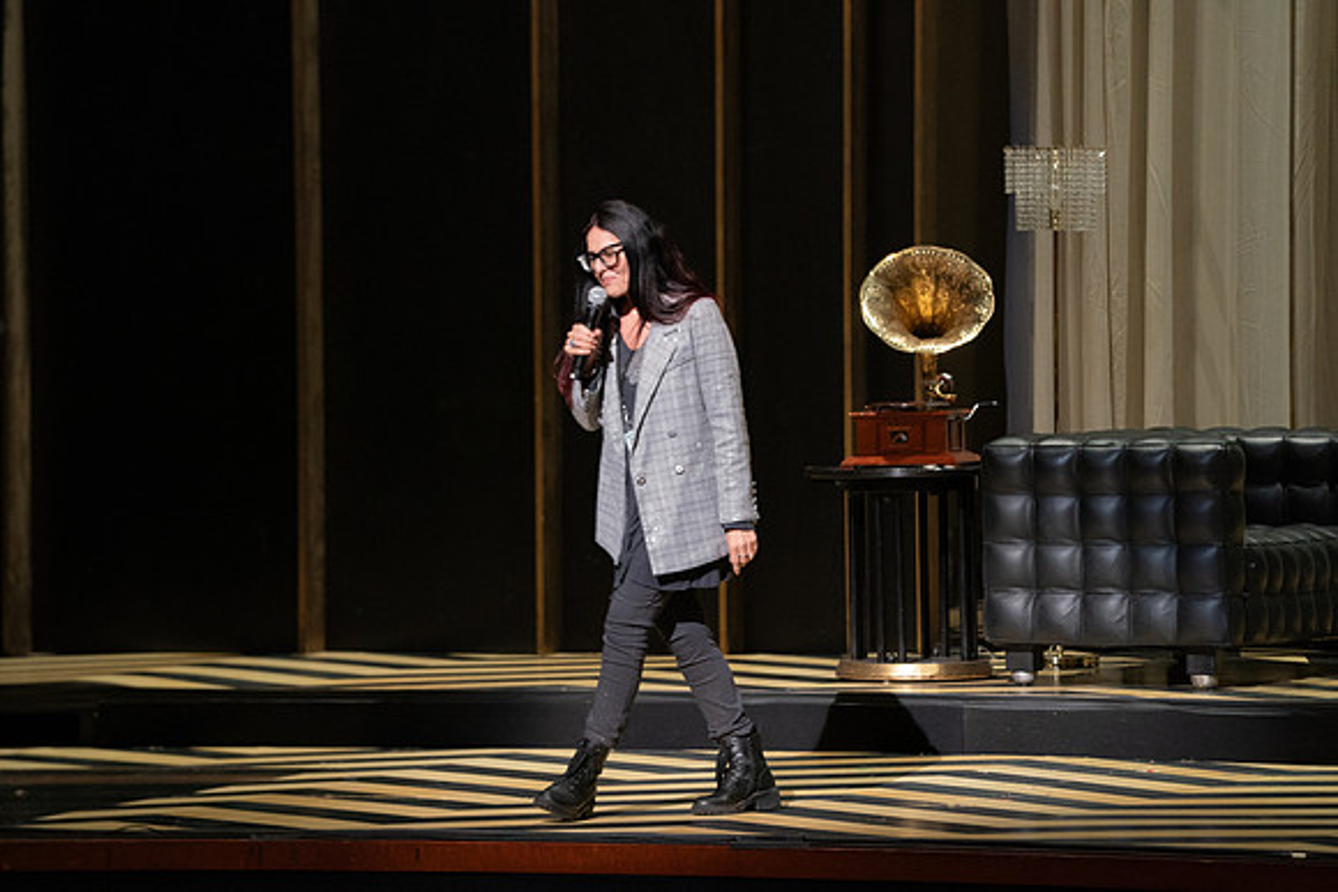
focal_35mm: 200
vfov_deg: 6.9
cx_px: 669
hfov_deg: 10.3
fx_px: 7435
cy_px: 446
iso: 3200
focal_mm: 200
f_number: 5
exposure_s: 1/160
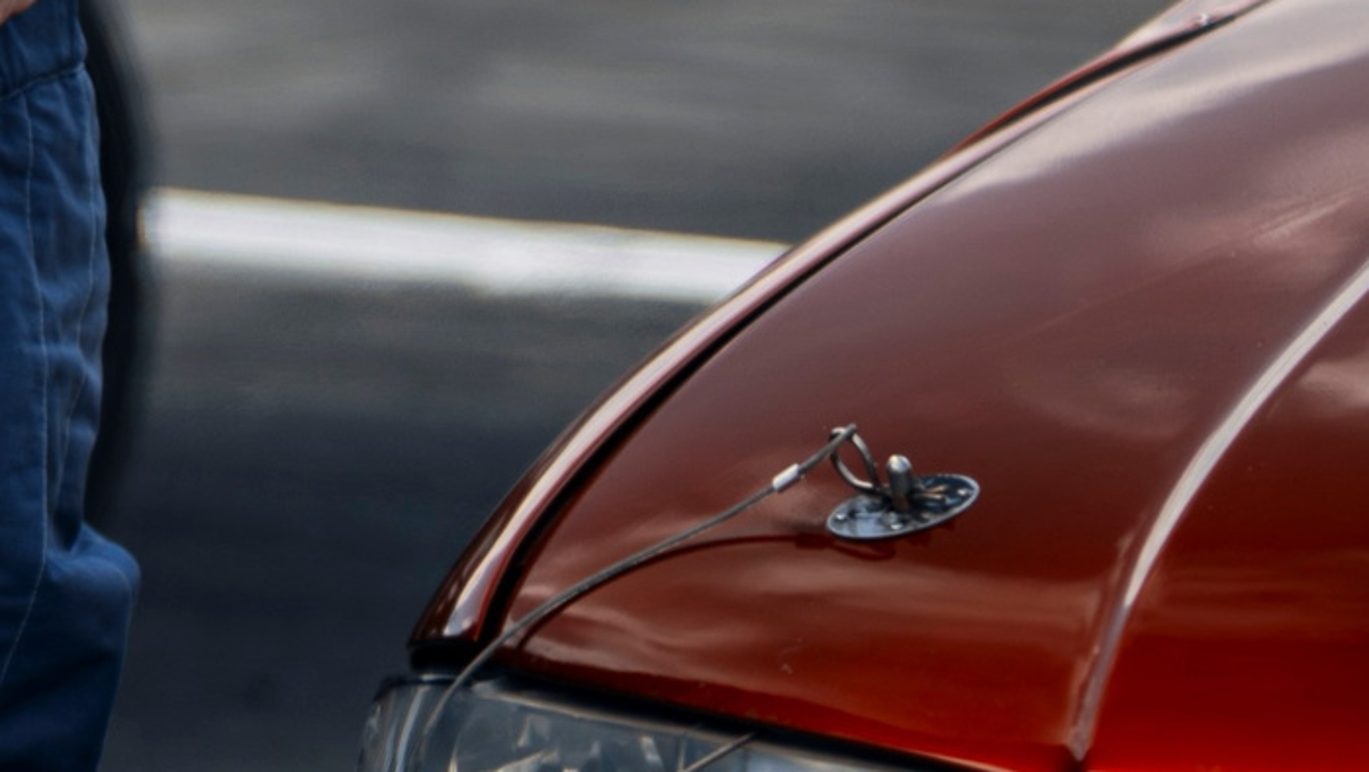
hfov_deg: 6.5
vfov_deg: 3.7
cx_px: -680
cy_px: -865
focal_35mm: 326
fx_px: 11840
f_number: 1.8
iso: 100
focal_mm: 85
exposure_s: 1/250
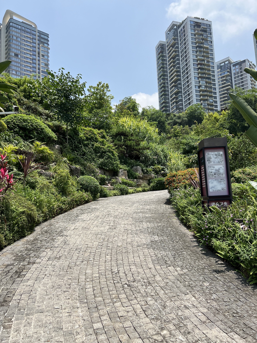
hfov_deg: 53.1
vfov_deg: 67.3
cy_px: 172
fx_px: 257
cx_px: 128
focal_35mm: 26
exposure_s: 1/4115
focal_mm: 5.7
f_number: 1.5
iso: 50
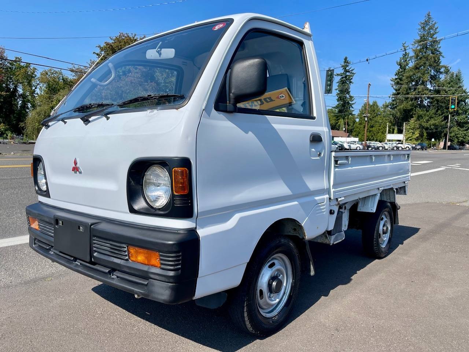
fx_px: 339
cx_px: 234
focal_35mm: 25
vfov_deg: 54.9
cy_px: 176
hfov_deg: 69.4
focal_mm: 5.1
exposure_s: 1/4717
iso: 32
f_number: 1.6
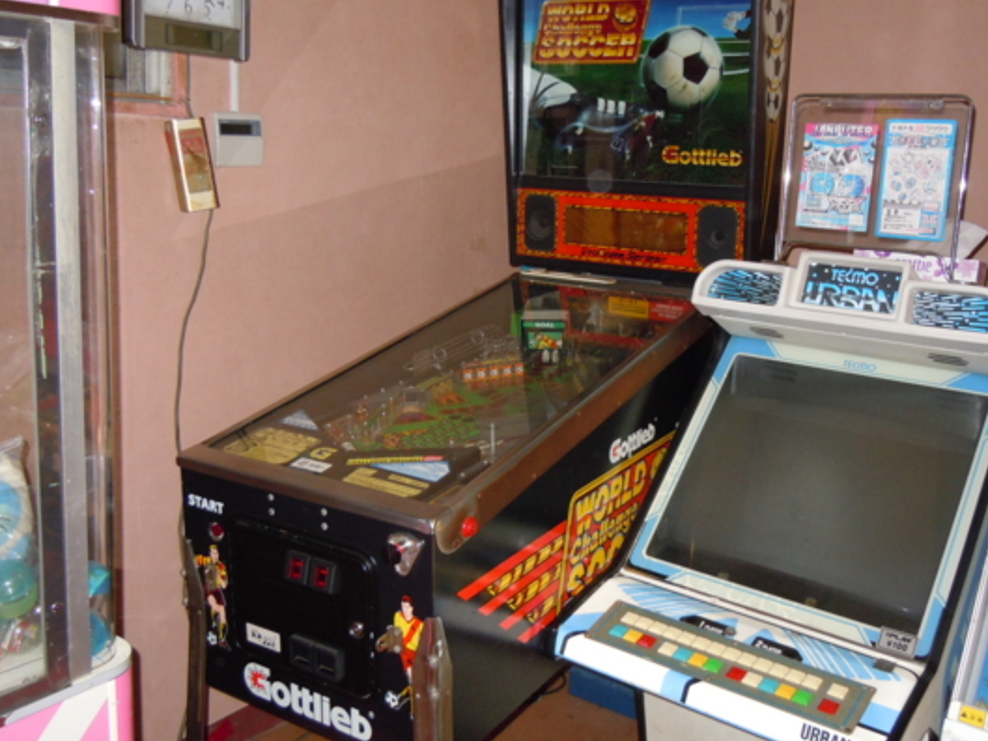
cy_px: 332
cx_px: 523
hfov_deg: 53.9
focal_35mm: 34
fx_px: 971
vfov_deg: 41.8
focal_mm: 5.4
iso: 320
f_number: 3.5
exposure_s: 1/30
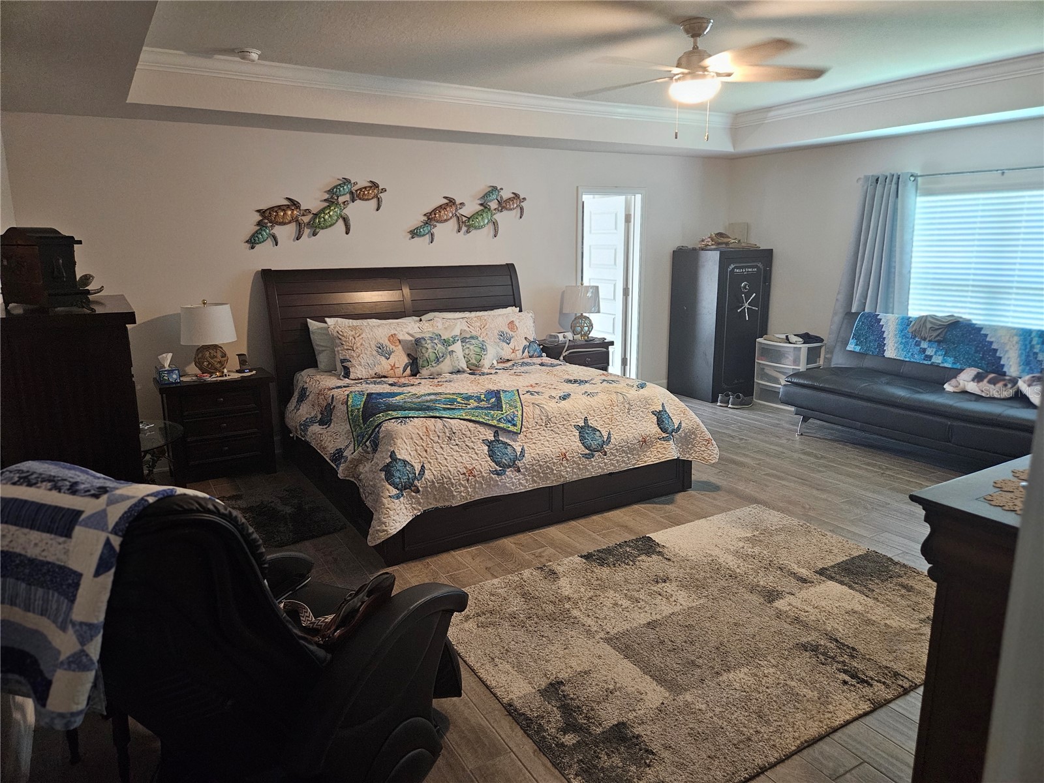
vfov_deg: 58.9
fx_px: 694
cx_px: 522
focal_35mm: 23
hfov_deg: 73.9
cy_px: 392
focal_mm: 5.4
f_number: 1.8
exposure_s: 1/60
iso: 800
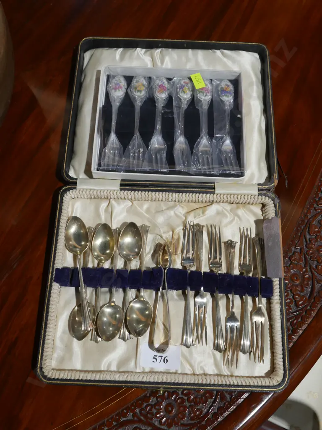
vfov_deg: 49.0
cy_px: 215
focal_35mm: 38
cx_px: 161
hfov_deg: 37.7
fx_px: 471
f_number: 8
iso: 800
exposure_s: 1/60
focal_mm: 19
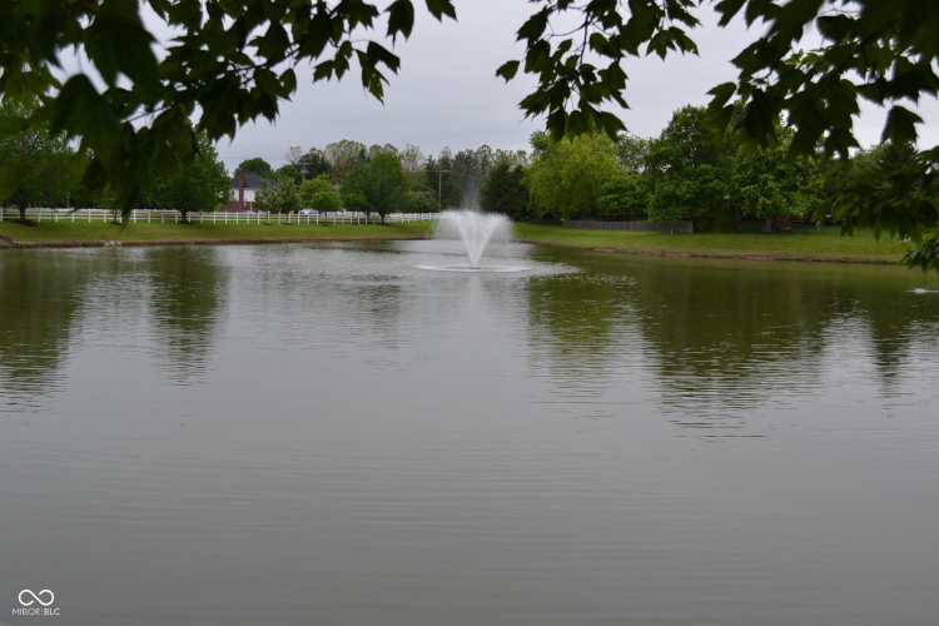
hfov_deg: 49.6
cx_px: 470
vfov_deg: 34.2
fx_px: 1017
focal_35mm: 39
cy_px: 313
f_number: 5.6
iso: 180
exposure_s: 1/125
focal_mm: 26
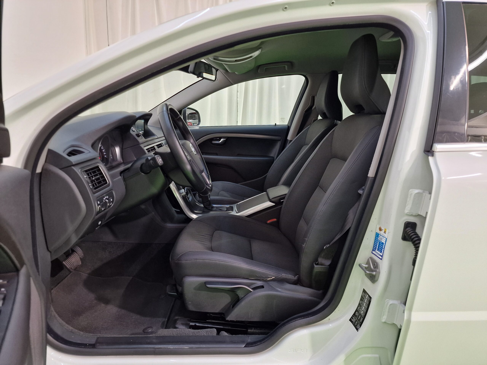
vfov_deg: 58.9
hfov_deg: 73.9
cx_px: 244
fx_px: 324
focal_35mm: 23
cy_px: 182
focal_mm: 6.4
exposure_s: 1/50
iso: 160
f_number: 1.8
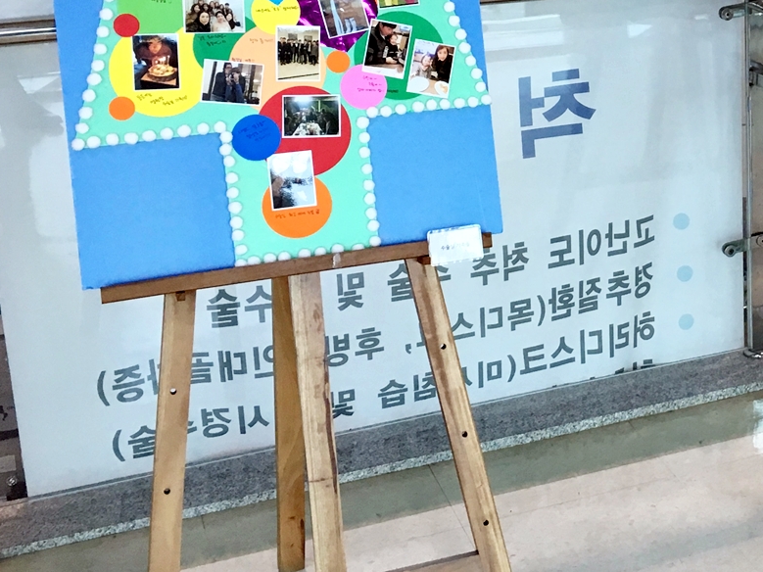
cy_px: 89
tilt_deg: -12.7
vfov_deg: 21.6
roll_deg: +0.3
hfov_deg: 27.2
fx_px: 1477
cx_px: 775
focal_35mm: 67
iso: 40
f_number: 2.2
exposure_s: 1/30
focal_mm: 4.15
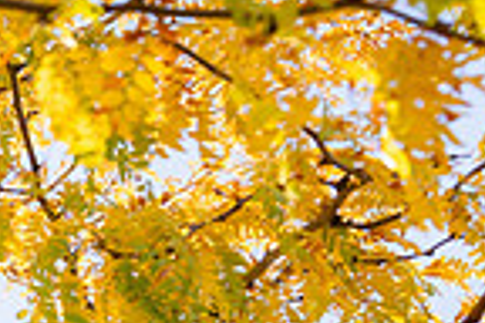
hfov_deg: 16.4
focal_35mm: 97
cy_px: 204
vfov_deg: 14.1
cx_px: -465
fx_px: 1307
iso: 100
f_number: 4.5
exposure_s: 1/200
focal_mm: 24
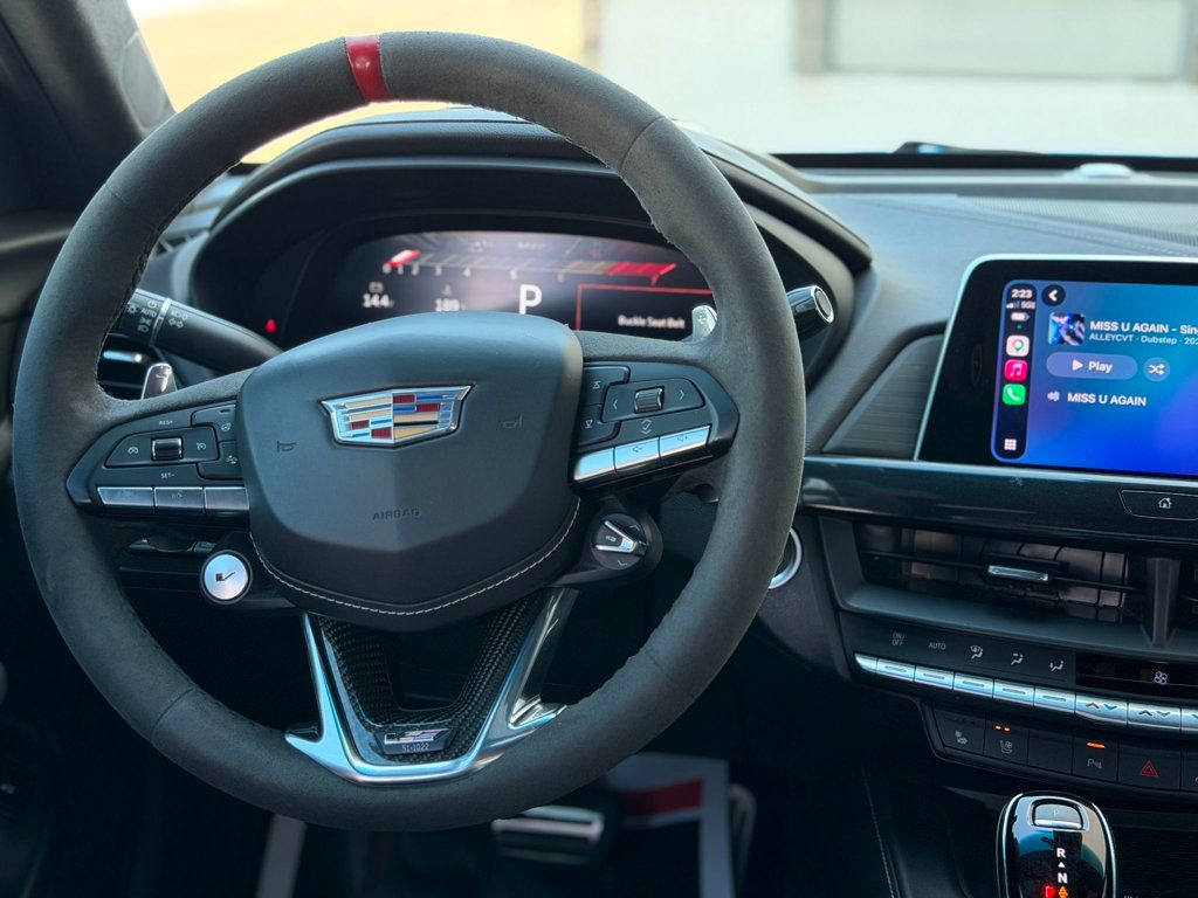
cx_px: 599
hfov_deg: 39.7
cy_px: 449
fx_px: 1661
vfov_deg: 30.3
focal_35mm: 48
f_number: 1.78
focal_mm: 6.76
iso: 100
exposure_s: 1/88
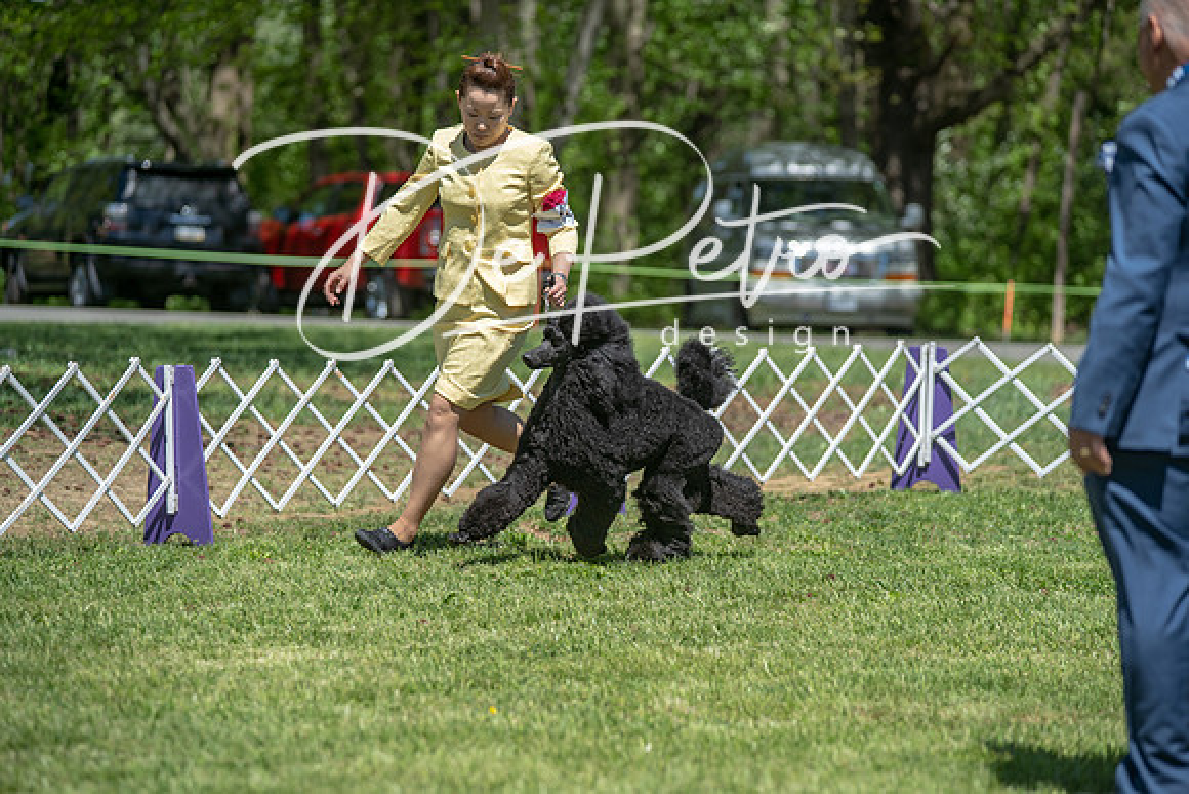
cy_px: 397
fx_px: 4955
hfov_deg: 13.7
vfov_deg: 9.2
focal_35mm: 150
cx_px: 594
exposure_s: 1/1000
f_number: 4
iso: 160
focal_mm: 150
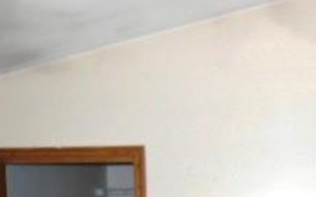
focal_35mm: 75
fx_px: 646
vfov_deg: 15.6
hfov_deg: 26.4
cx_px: 296
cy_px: 316
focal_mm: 4.5
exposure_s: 1/25
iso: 250
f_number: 3.5
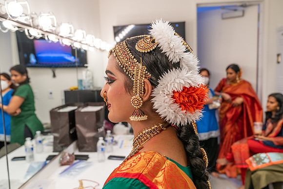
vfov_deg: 42.3
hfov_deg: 60.3
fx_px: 244
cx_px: 142
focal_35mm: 31
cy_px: 94
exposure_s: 1/200
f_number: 4.5
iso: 800
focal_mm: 31
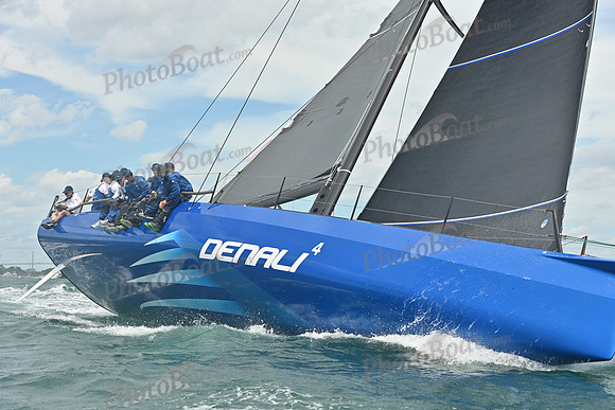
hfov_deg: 28.8
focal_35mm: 70
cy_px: 205
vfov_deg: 19.5
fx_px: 1196
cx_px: 308
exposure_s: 1/1250
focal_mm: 70
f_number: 7.1
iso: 250
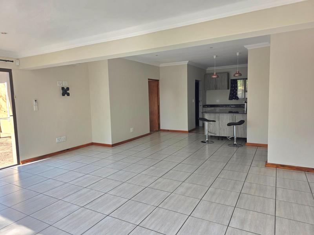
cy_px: 118
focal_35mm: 23
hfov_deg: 73.9
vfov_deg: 58.9
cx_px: 157
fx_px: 209
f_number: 1.7
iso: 32
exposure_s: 1/182
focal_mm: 6.3
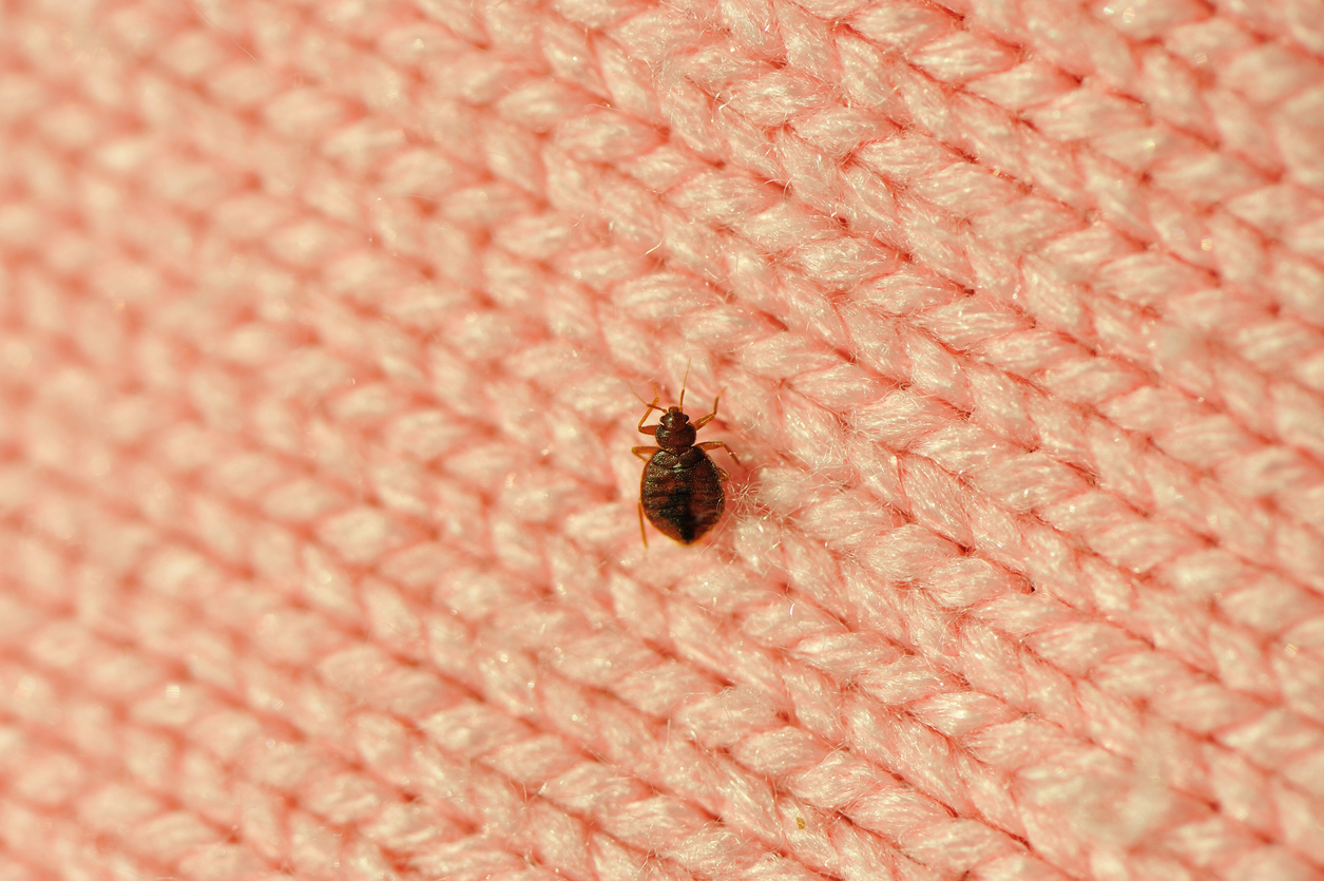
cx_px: 662
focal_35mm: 105
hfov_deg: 19.5
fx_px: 3859
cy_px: 440
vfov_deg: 13.0
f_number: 8
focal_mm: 105
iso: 200
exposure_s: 1/180
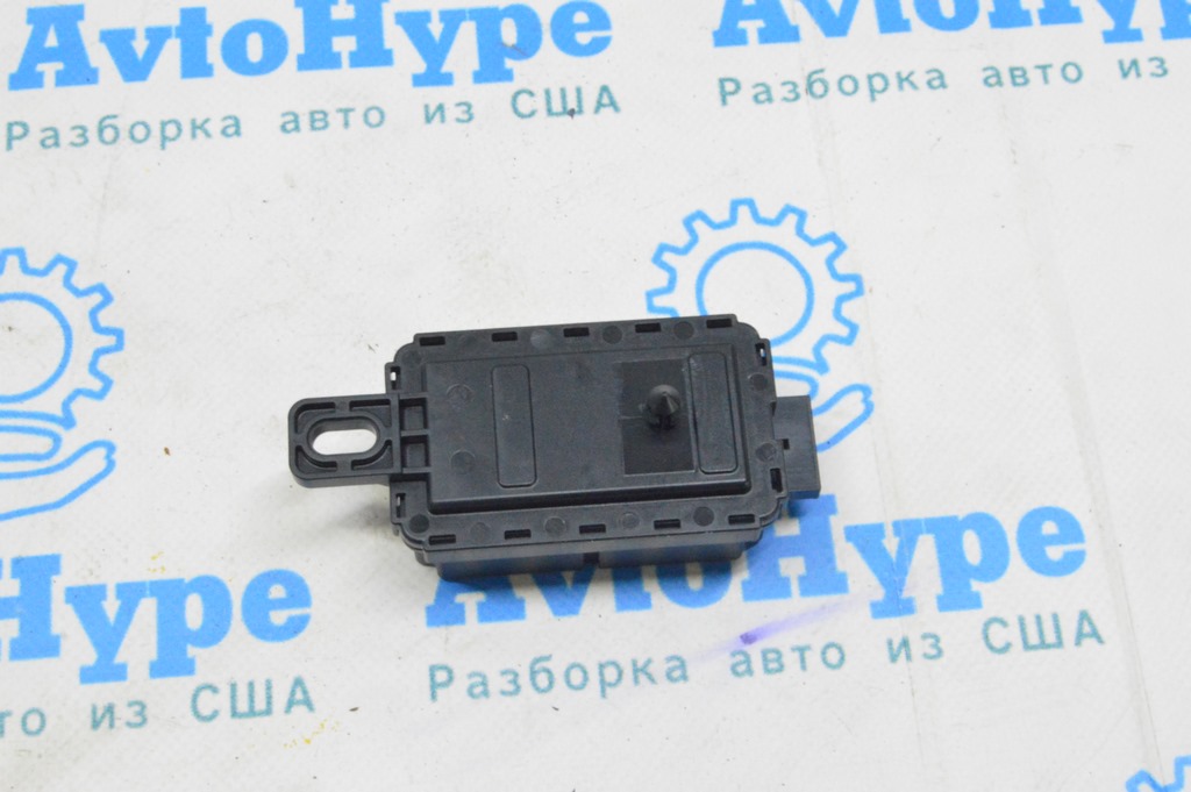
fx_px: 2083
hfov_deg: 31.9
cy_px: 396
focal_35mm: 63
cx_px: 596
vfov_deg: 21.5
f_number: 20
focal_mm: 42
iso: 6400
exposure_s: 1/15
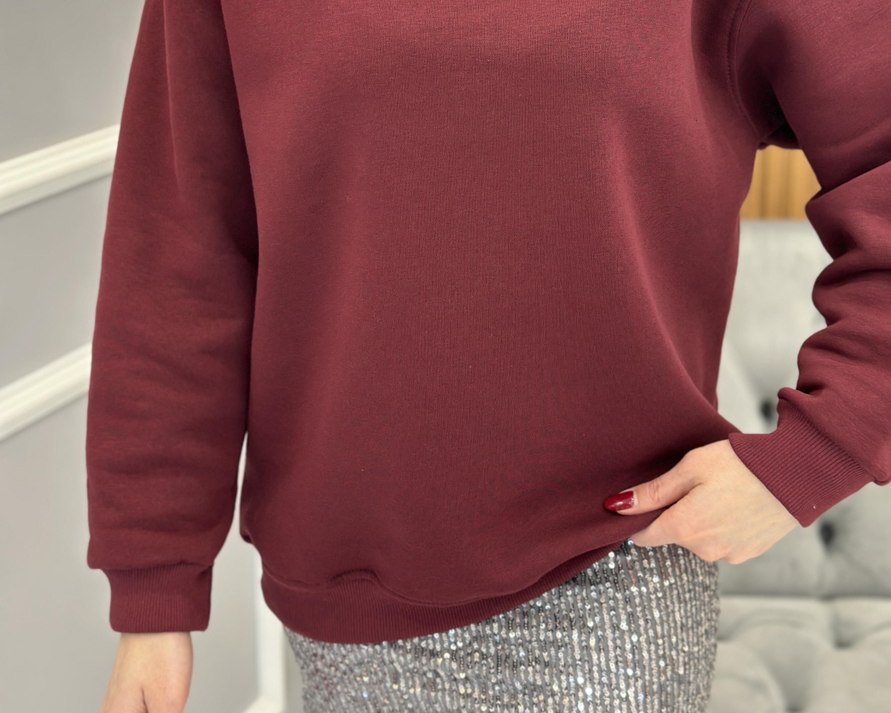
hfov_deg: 30.0
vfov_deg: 24.0
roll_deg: -0.8
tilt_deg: -13.7
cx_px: 449
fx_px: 1661
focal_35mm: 63
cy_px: 192
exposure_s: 1/50
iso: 100
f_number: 1.78
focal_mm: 6.86
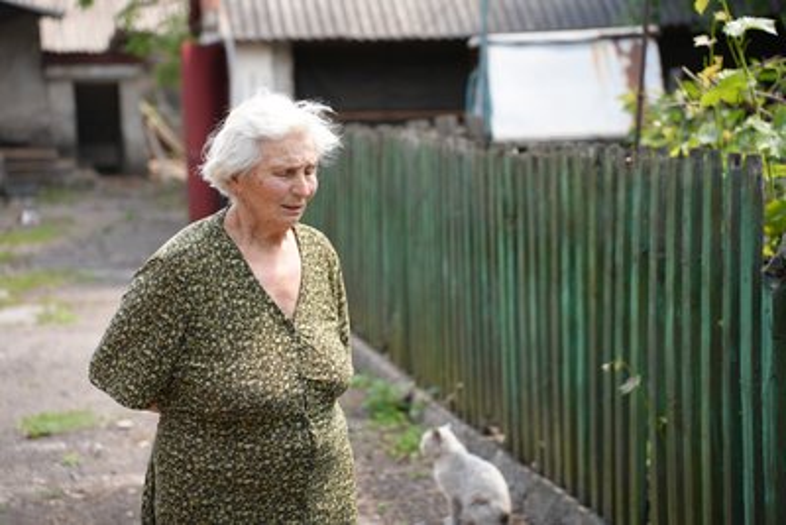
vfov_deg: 18.9
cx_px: 393
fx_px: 1572
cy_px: 262
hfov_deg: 28.1
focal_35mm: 72
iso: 100
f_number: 4
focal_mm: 72
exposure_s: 1/160
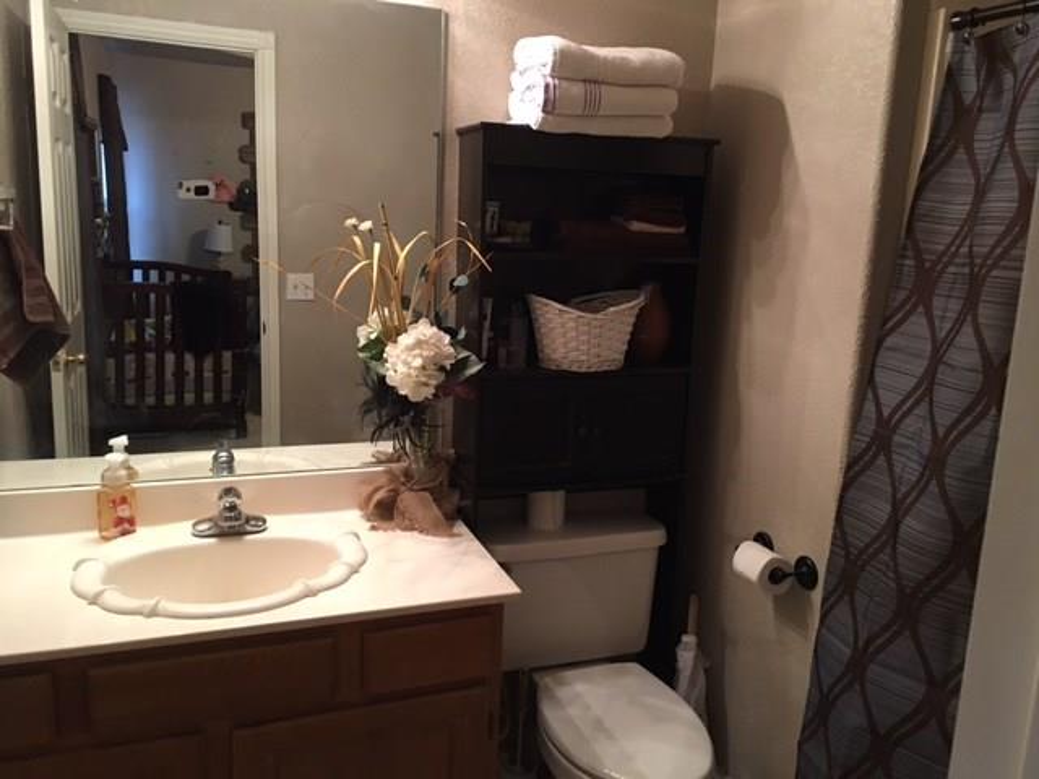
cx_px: 520
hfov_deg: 61.7
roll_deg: -3.1
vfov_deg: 48.2
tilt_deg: -10.2
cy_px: 390
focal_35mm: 29
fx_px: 870
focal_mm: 4.15
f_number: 2.2
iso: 100
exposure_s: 1/15
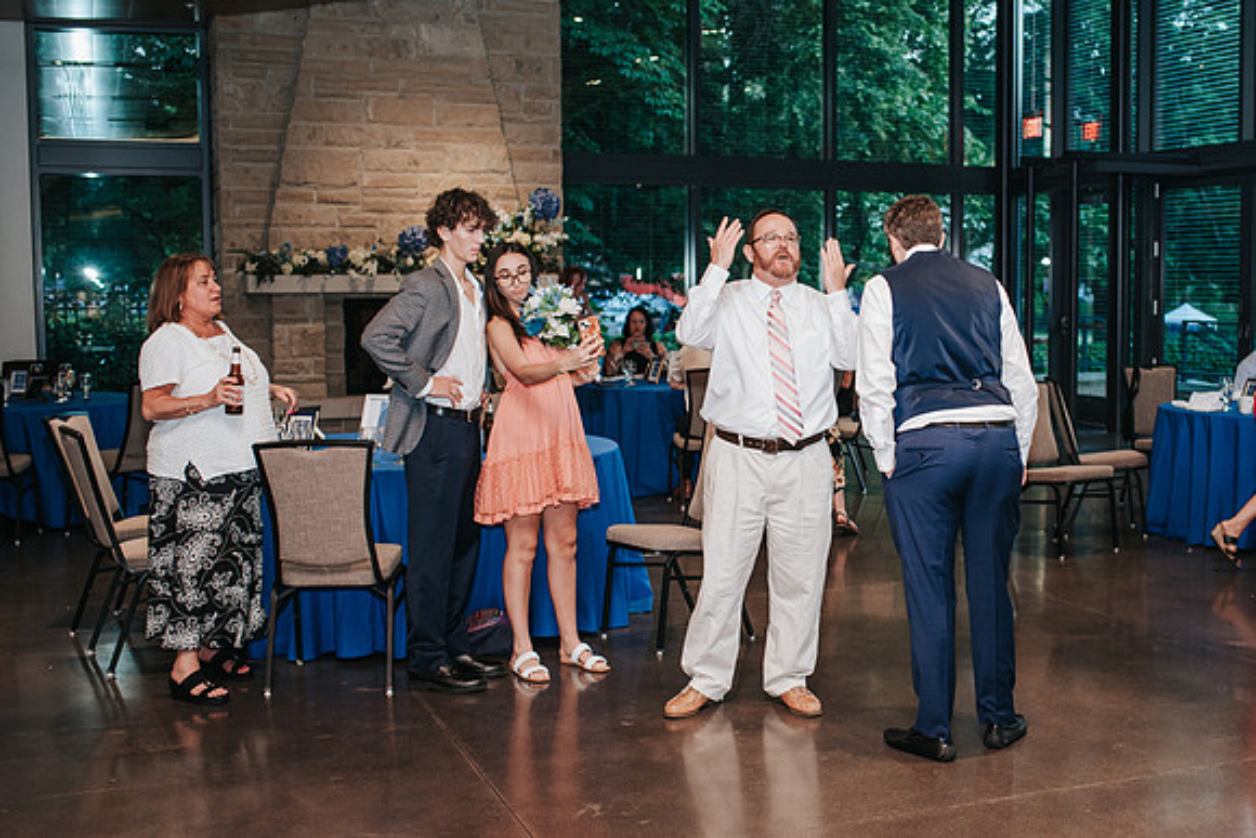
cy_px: 426
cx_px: 806
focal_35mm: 46
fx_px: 1604
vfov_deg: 29.3
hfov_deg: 42.4
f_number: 2.8
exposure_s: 1/160
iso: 1000
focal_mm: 35
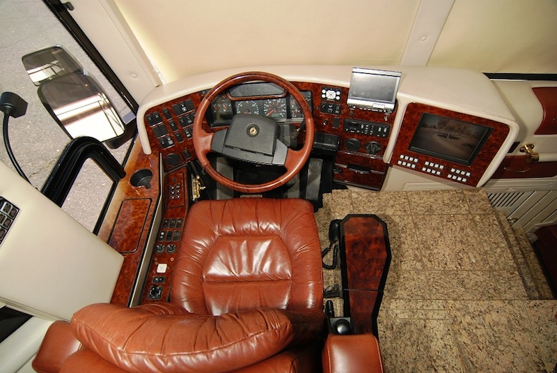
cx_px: 278
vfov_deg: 67.5
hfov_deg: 89.9
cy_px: 186
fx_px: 279
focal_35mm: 18
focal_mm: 12
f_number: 4
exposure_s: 1/200
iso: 100
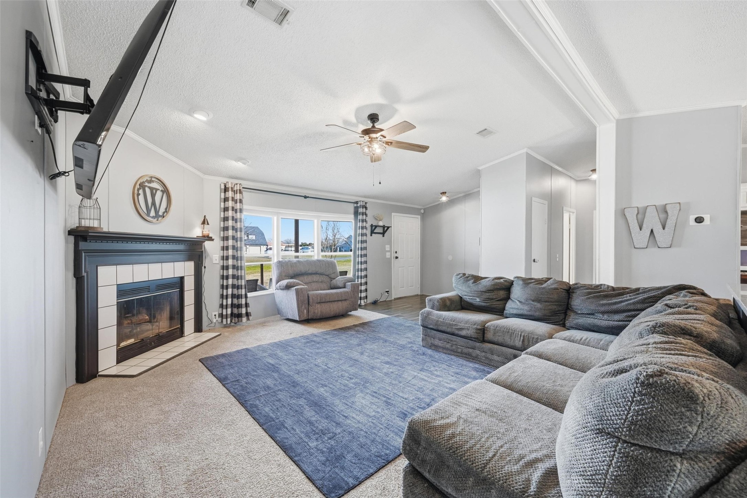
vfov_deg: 81.2
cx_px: 374
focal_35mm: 14
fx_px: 290
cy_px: 249
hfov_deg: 104.3
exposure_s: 1/125
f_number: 9
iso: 400
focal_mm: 14
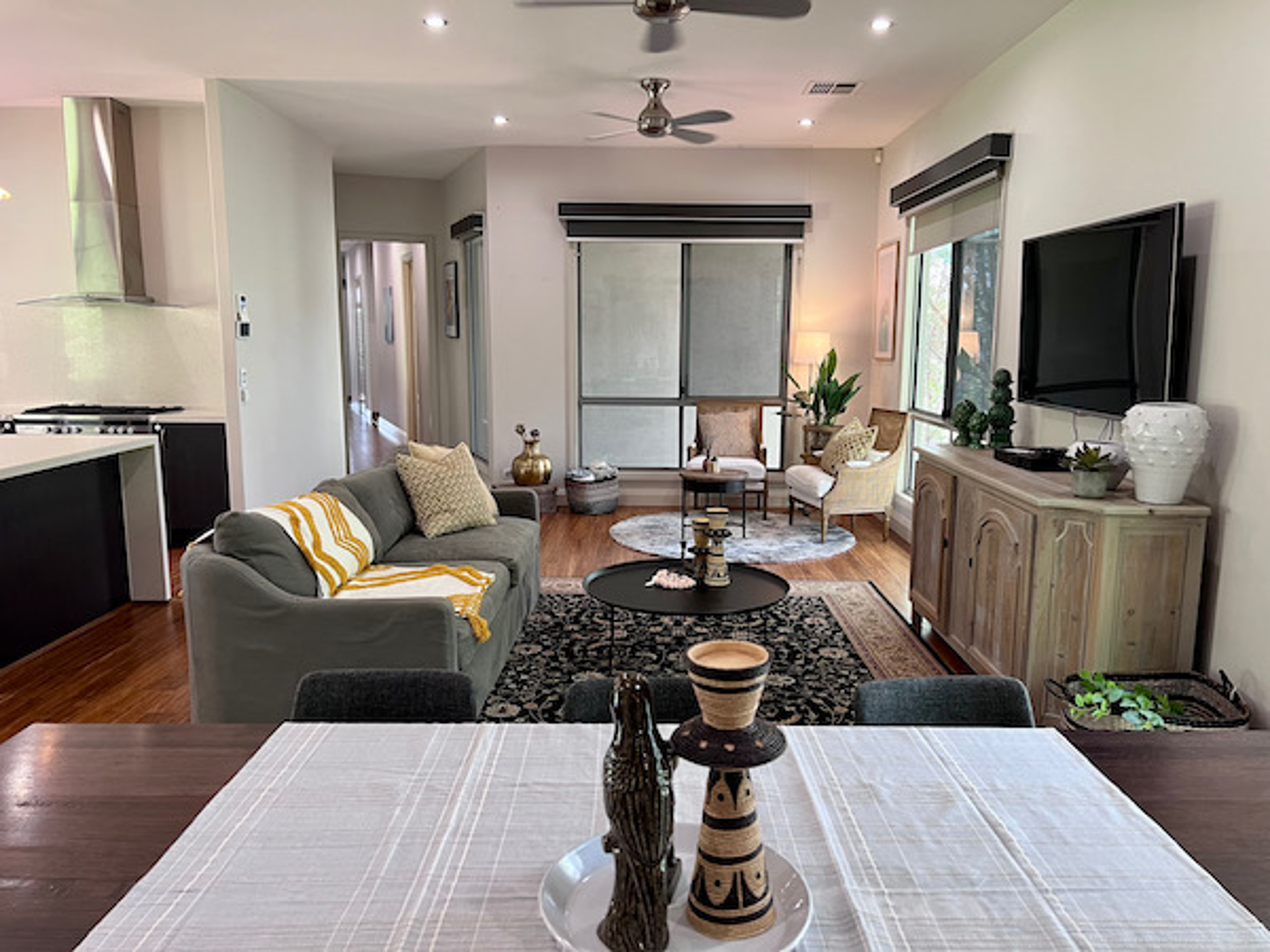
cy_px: 476
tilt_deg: -8.1
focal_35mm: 26
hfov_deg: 67.3
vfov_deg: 53.1
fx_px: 954
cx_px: 635
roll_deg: -0.2
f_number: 1.5
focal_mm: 5.7
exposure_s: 1/68
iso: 125
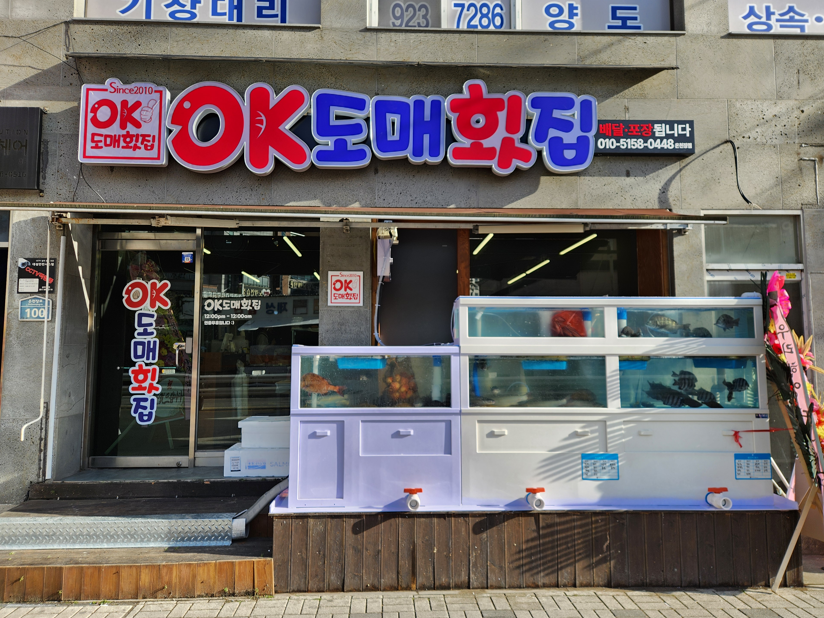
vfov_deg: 56.8
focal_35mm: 24
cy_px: 300
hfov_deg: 71.6
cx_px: 404
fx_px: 571
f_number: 1.8
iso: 20
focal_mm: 5.4
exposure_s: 1/556
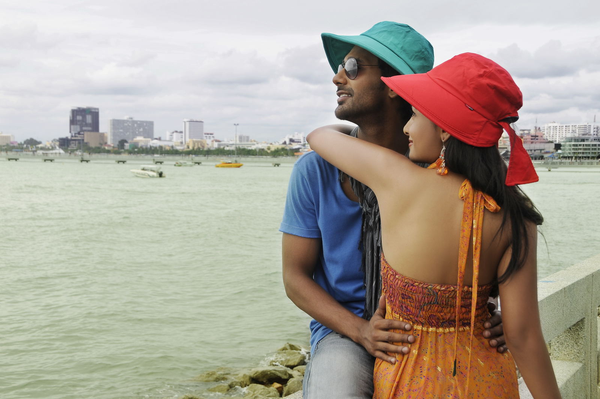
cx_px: 300
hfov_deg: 41.2
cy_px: 200
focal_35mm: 48
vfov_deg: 28.0
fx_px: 799
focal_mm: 32
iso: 200
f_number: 7.1
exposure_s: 1/250
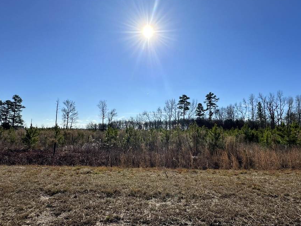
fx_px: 183
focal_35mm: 21
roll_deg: -1.4
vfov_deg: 63.5
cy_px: 114
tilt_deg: +5.6
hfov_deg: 78.9
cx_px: 162
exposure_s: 1/4000
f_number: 2.2
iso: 50
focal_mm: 2.22
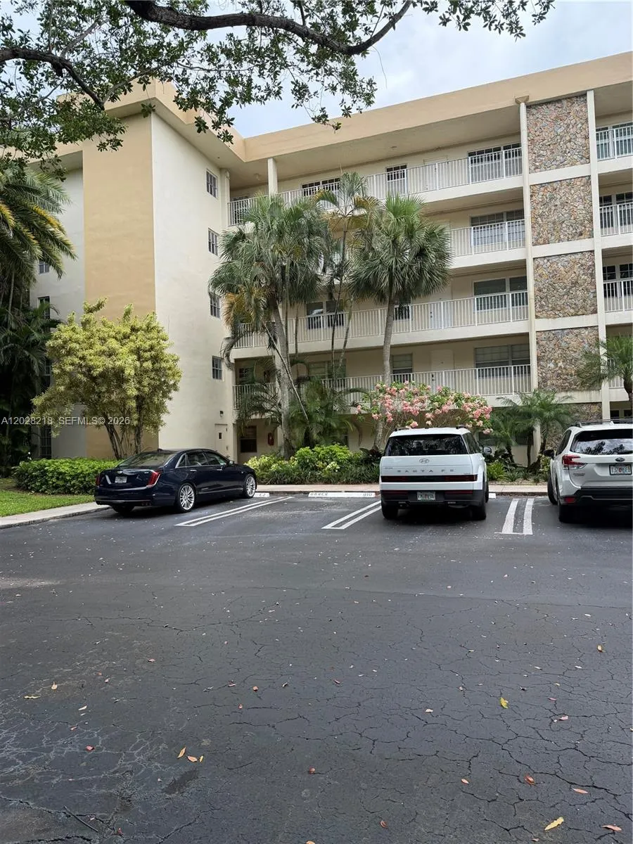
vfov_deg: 71.6
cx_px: 316
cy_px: 422
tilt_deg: +2.2
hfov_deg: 56.8
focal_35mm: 24
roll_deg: +2.2
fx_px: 585
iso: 100
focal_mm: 6.76
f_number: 1.78
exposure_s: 1/2110
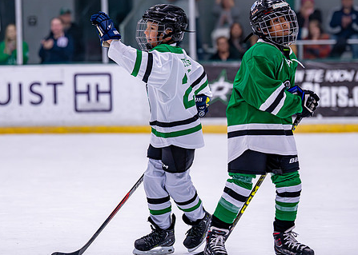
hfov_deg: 10.6
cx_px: 153
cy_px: 85
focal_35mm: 189
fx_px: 1921
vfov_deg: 7.6
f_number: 2.8
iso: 2500
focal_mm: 122
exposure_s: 1/1250
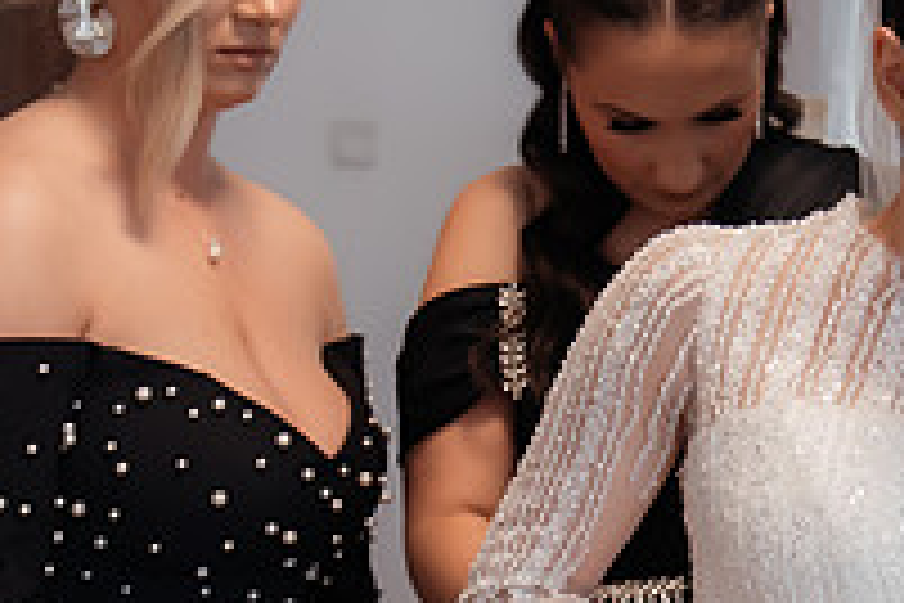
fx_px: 2210
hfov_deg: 22.7
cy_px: 484
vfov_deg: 15.4
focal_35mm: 88
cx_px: 759
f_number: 3.2
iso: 1600
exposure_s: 1/250
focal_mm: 26
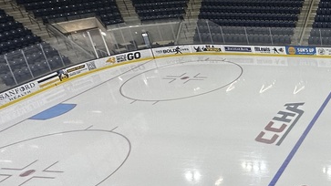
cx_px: 408
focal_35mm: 43
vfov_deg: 27.6
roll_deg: +0.2
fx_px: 377
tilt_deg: -26.3
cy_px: 109
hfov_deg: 35.7
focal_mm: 2.22
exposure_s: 1/152
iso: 40
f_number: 2.2
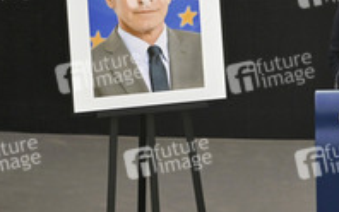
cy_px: 116
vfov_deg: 2.8
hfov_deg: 4.5
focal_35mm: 464
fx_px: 4289
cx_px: 293
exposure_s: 1/400
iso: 800
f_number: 2.8
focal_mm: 200
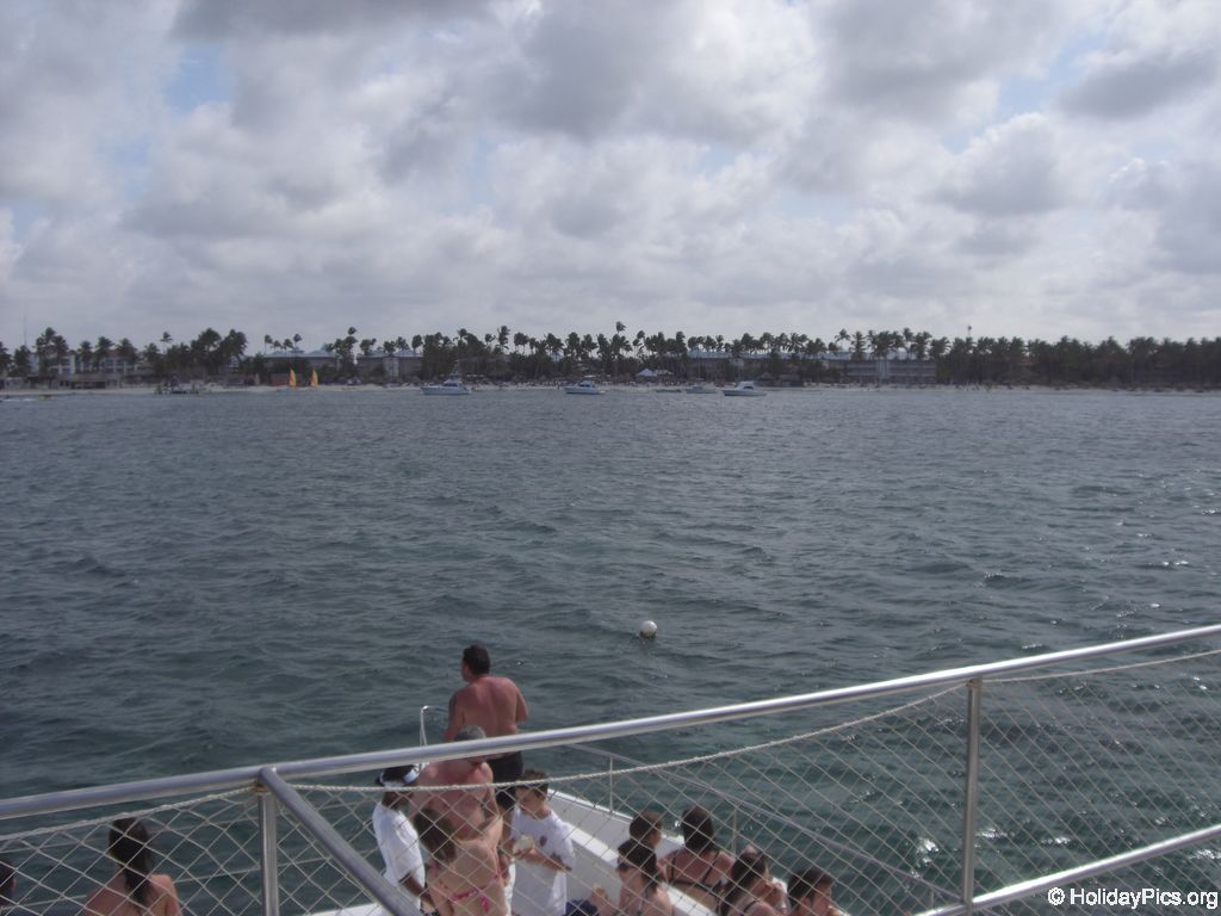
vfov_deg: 37.7
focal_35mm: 38
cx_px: 610
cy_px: 458
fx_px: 1340
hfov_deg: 49.0
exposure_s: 1/200
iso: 64
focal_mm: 6.2
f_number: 8
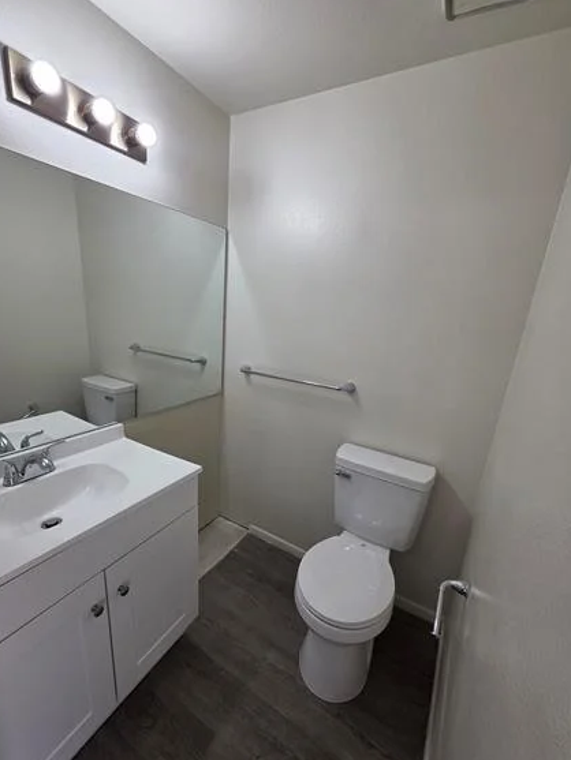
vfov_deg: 102.0
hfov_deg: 85.6
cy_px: 394
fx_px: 308
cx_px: 272
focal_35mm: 14
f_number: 1.9
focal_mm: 2.2
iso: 64
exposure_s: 1/120
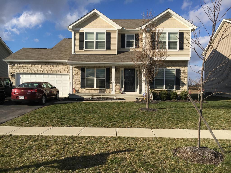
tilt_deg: +1.5
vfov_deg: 48.2
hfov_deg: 61.7
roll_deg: -2.0
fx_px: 194
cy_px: 86
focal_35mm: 29
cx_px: 116
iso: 25
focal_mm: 4.15
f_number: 2.2
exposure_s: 1/1832
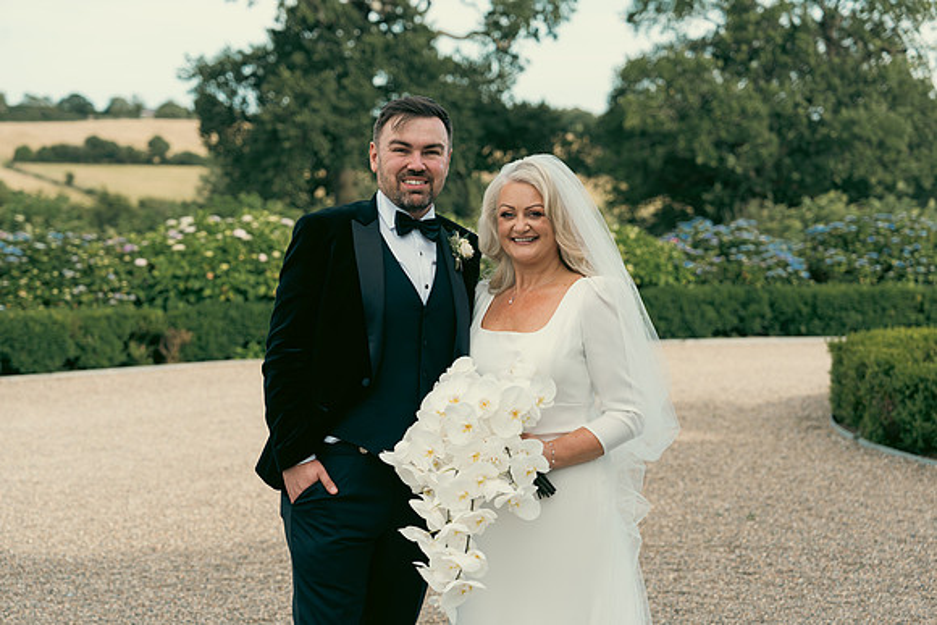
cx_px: 468
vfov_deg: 20.0
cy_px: 312
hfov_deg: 29.6
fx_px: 1770
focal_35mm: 68
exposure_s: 1/640
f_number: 3.5
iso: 125
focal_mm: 68
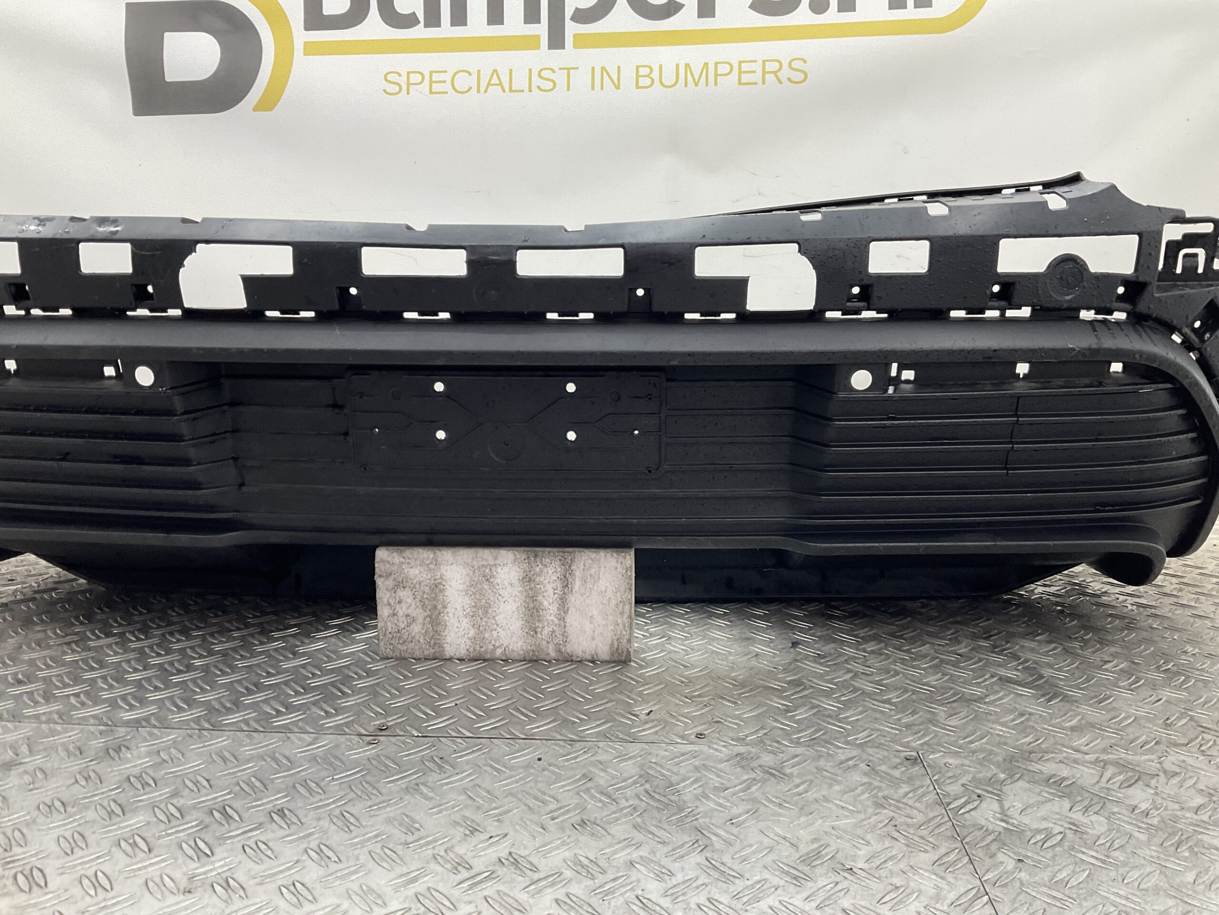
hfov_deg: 61.7
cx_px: 610
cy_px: 458
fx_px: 1021
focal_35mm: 29
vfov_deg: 48.2
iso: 50
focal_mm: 3
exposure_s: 1/120
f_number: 1.8
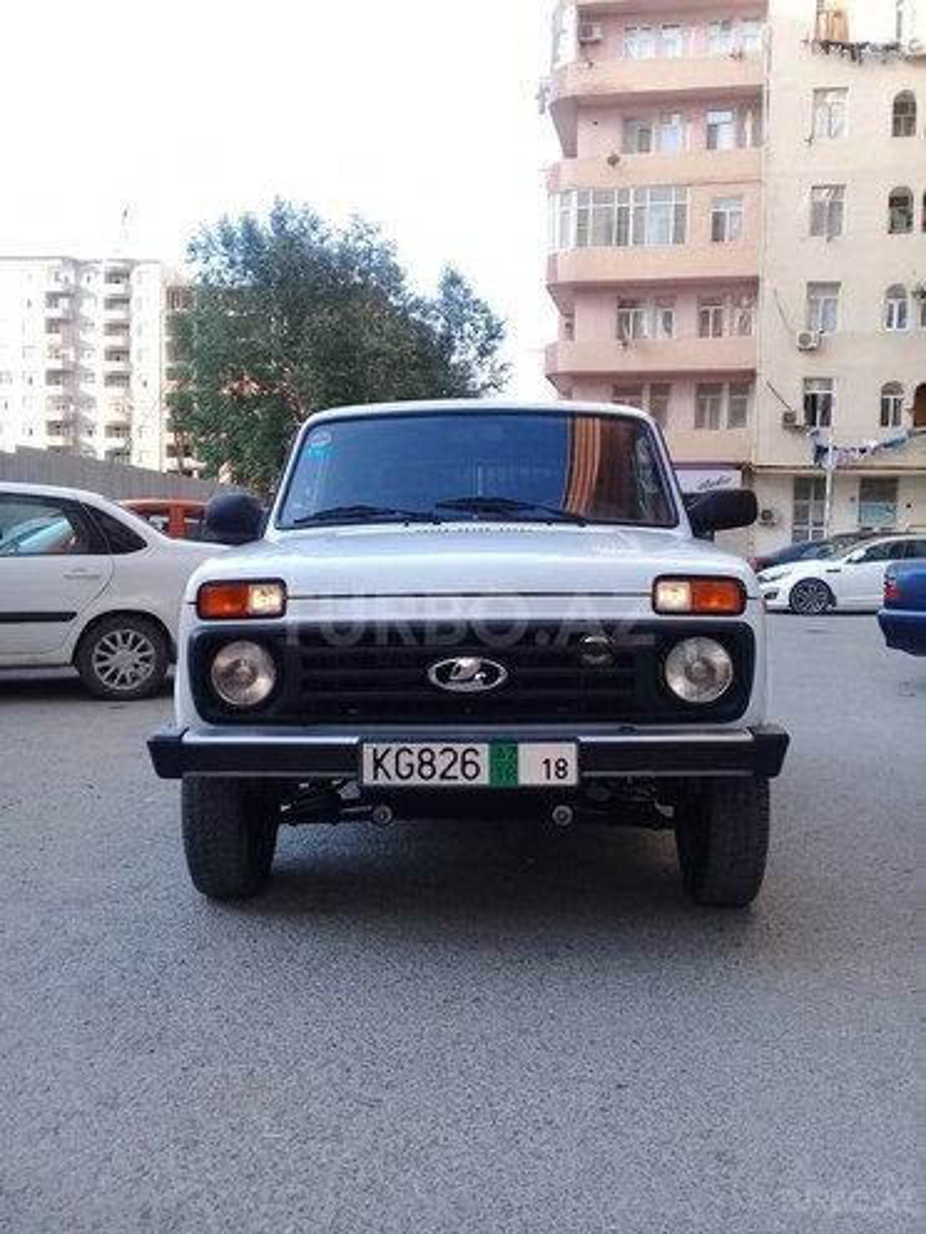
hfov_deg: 45.4
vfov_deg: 58.4
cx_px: 463
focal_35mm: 31
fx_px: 1106
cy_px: 617
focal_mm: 3.3
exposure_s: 1/185
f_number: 2.2
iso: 50
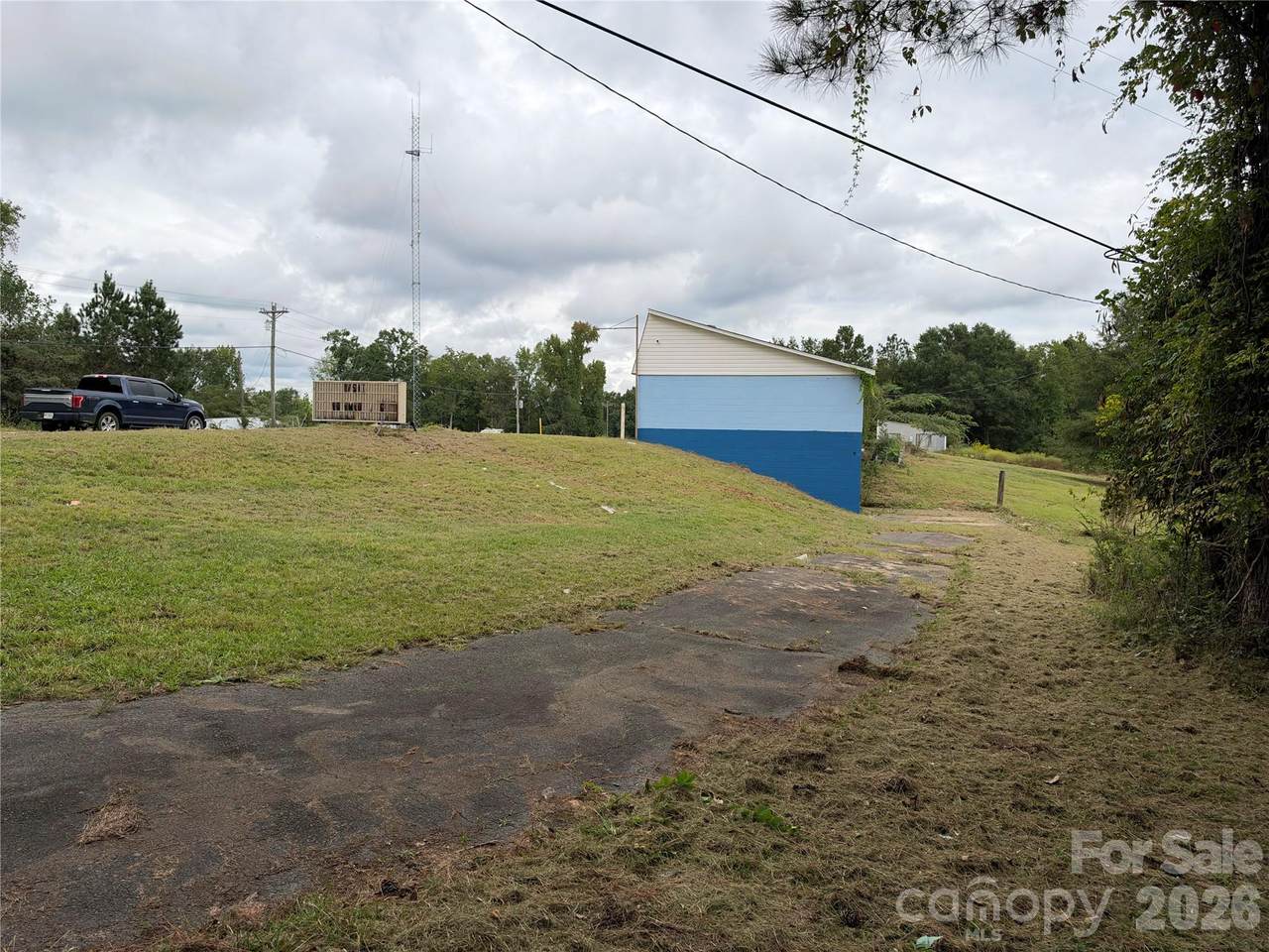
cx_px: 634
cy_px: 476
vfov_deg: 56.8
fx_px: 880
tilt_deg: -2.3
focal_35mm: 24
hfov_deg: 71.6
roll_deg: -1.7
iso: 64
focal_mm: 6.93
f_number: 1.8
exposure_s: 1/3378
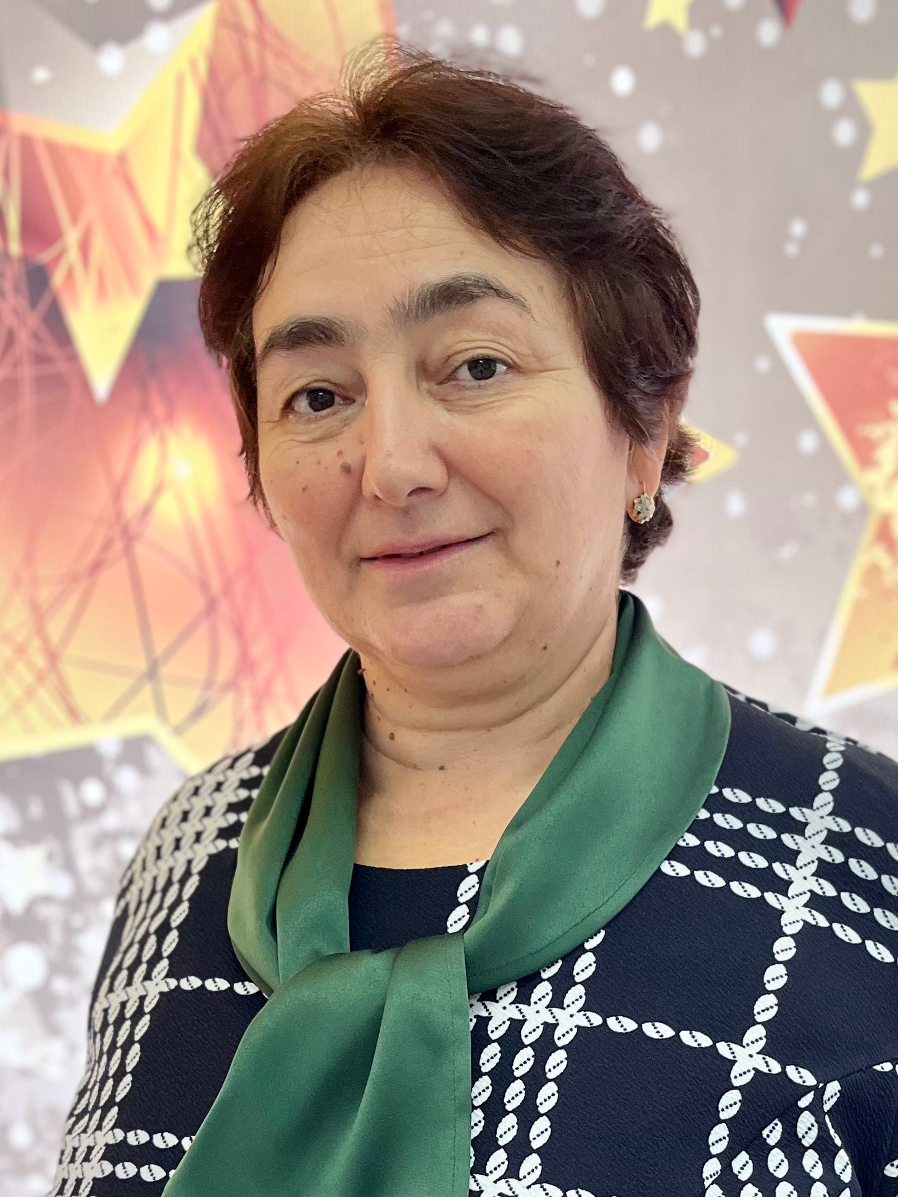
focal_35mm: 26
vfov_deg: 67.3
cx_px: 449
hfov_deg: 53.1
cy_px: 598
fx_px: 899
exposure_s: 1/50
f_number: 1.6
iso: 100
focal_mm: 5.1
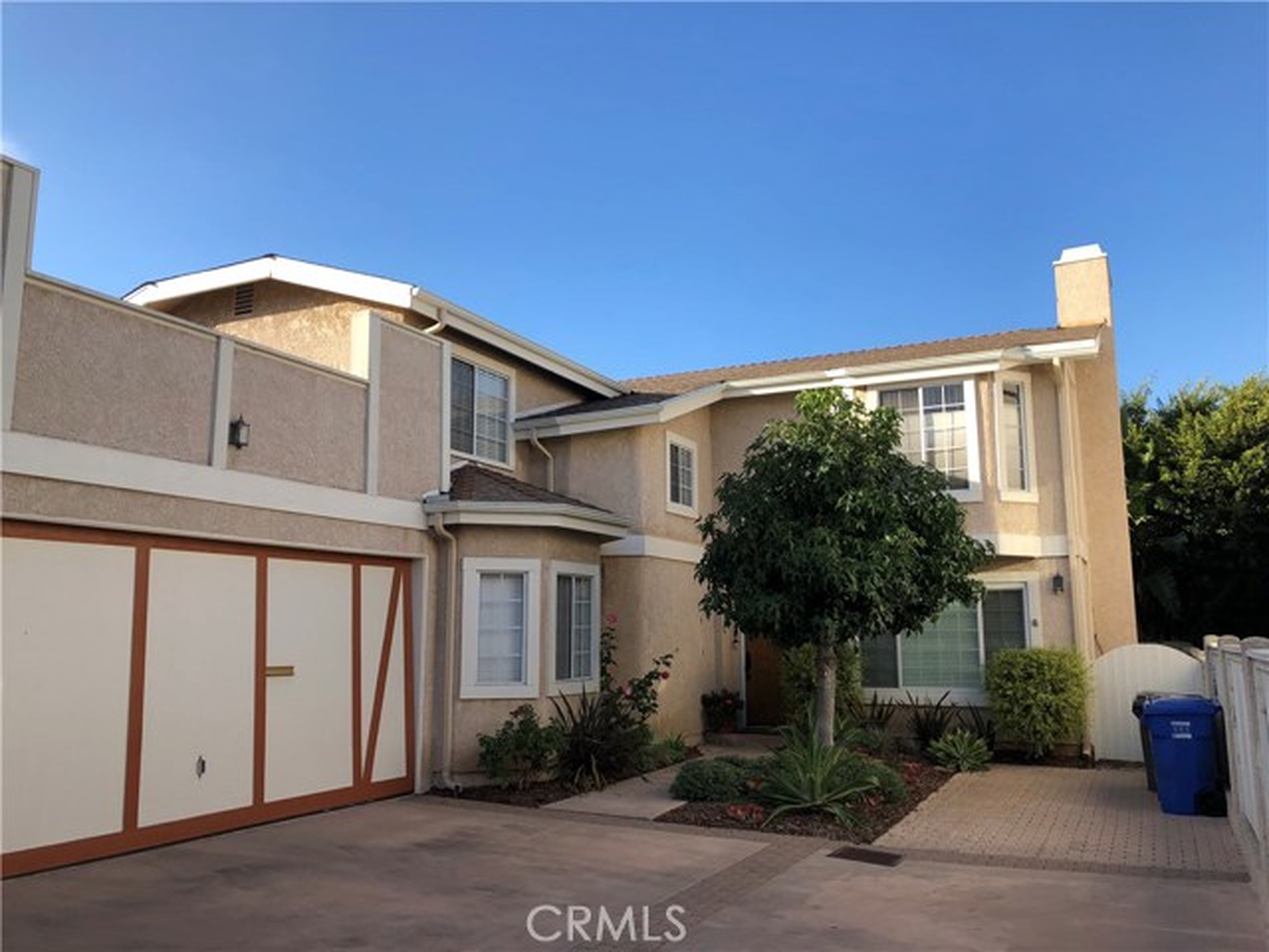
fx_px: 1026
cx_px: 634
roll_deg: +0.2
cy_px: 476
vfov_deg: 49.7
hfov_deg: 63.4
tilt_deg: +8.4
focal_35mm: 28
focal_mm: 3.99
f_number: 1.8
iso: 20
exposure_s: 1/960
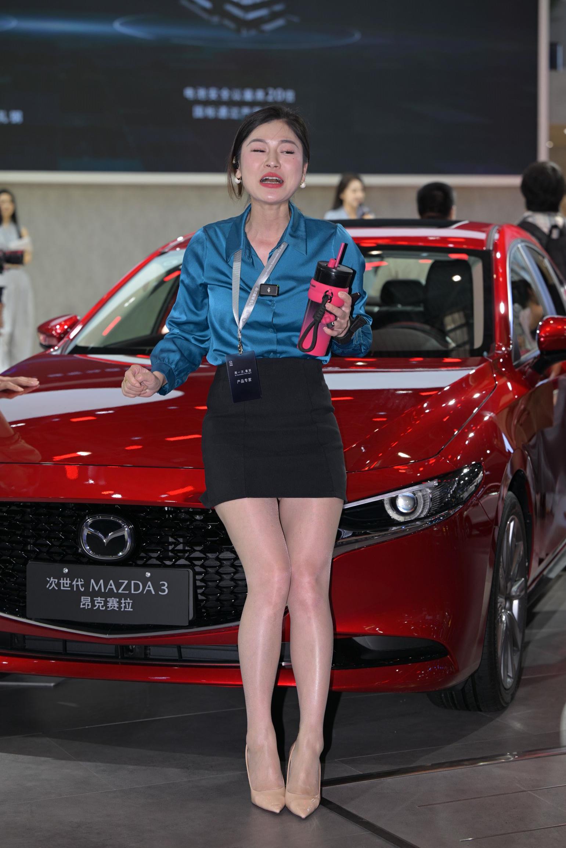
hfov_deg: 17.3
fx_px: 1863
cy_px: 424
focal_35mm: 79
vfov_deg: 25.7
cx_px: 283
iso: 250
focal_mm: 79
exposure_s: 1/200
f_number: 4
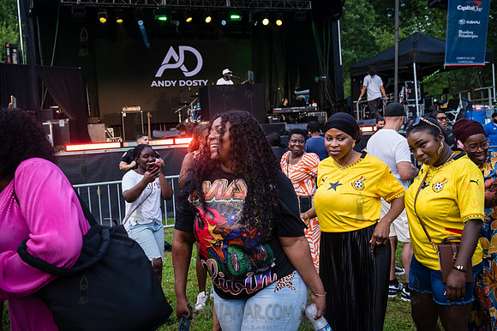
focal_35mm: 35
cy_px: 166
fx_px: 483
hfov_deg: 54.5
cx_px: 248
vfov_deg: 37.8
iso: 1000
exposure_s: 1/1000
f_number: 4
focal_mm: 35
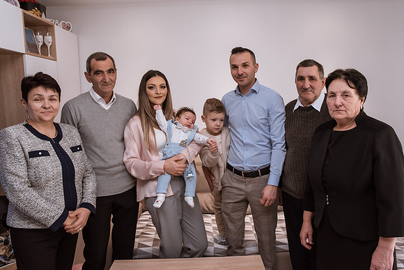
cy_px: 128
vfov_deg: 42.9
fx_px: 343
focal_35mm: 31
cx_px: 210
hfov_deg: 61.0
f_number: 4
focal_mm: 29
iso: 1000
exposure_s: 1/160
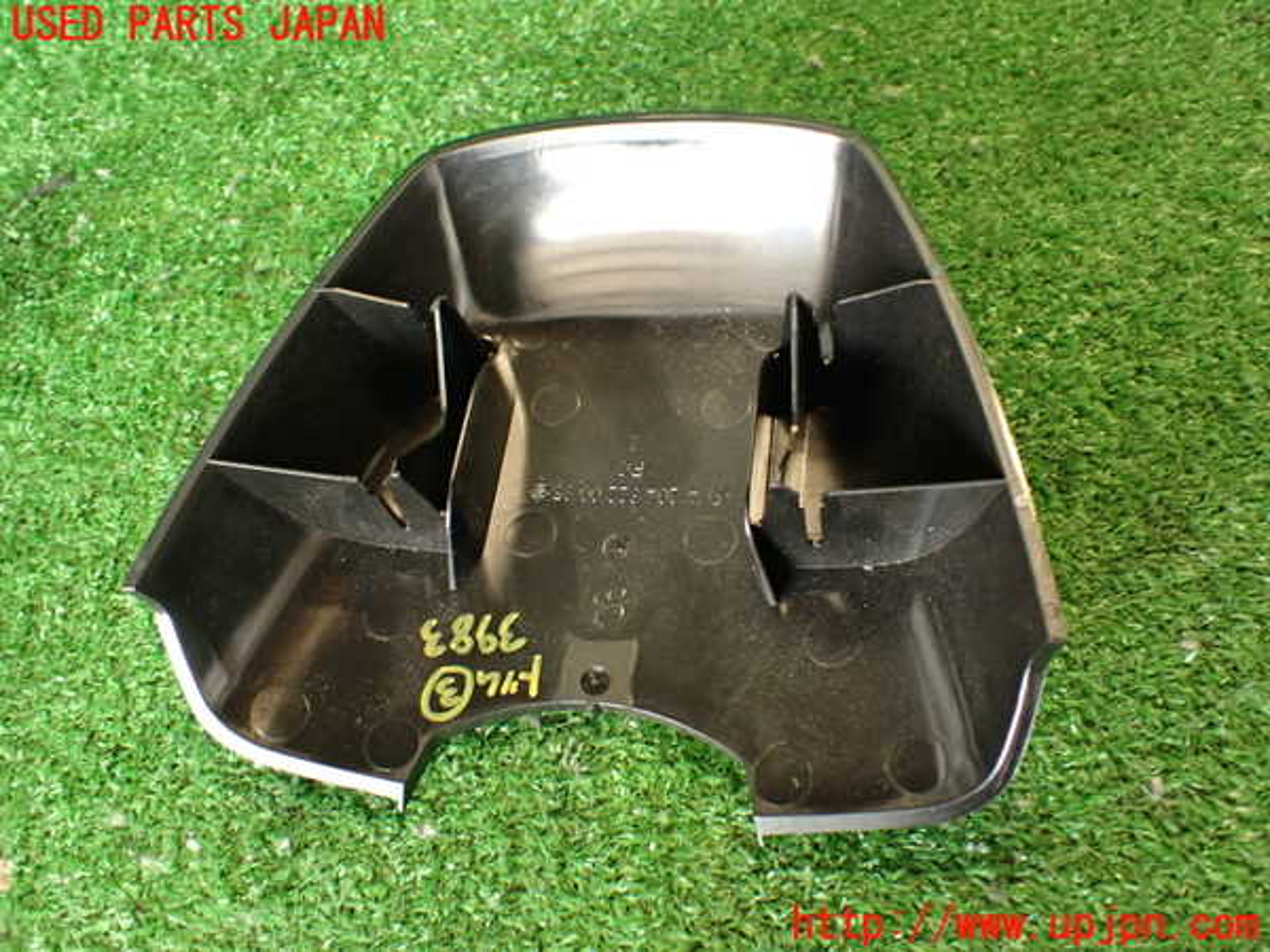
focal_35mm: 30
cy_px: 476
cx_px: 635
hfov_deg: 60.0
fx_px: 1101
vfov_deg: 46.8
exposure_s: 1/30
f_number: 2.3
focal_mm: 5.4
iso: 250
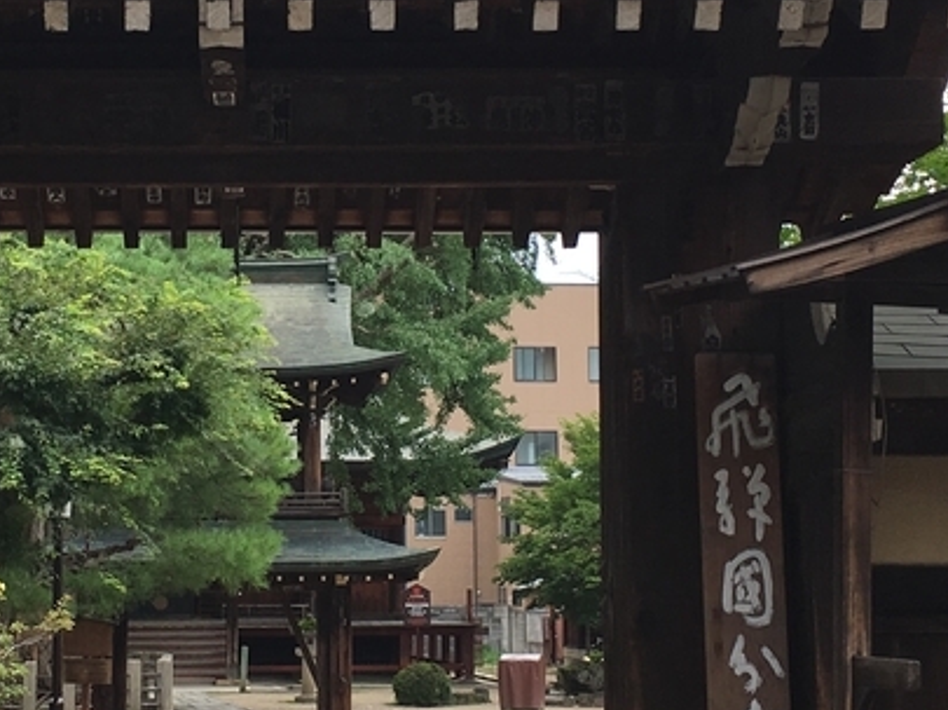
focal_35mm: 86
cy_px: 253
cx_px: 257
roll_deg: -0.1
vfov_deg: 17.1
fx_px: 2353
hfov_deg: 22.6
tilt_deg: +8.1
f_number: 2.2
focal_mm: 4.15
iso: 25
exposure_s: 1/388
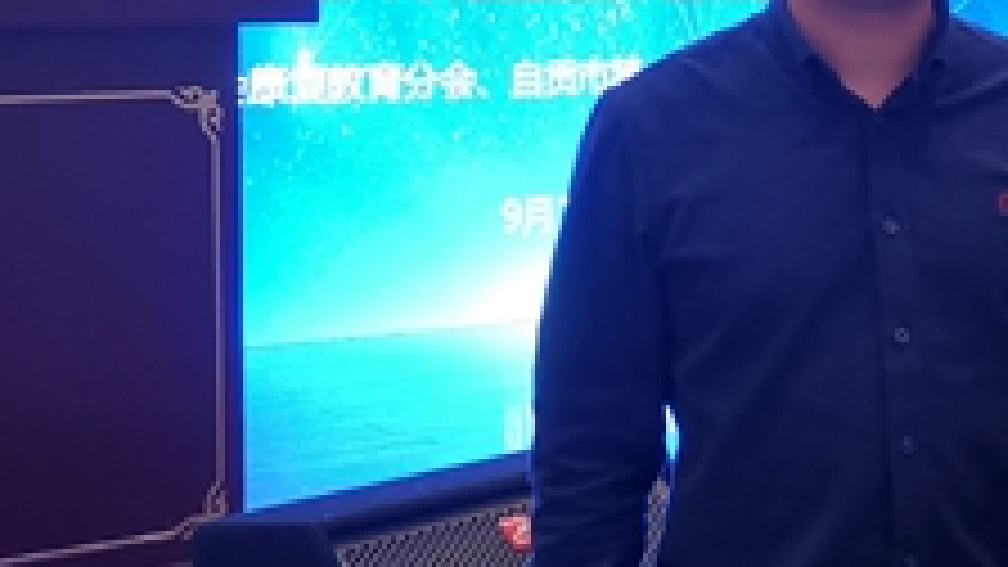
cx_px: 1170
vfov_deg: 13.1
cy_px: 88
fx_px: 2459
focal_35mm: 92
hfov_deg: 21.7
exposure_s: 1/45
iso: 160
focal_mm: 4.75
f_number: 1.8
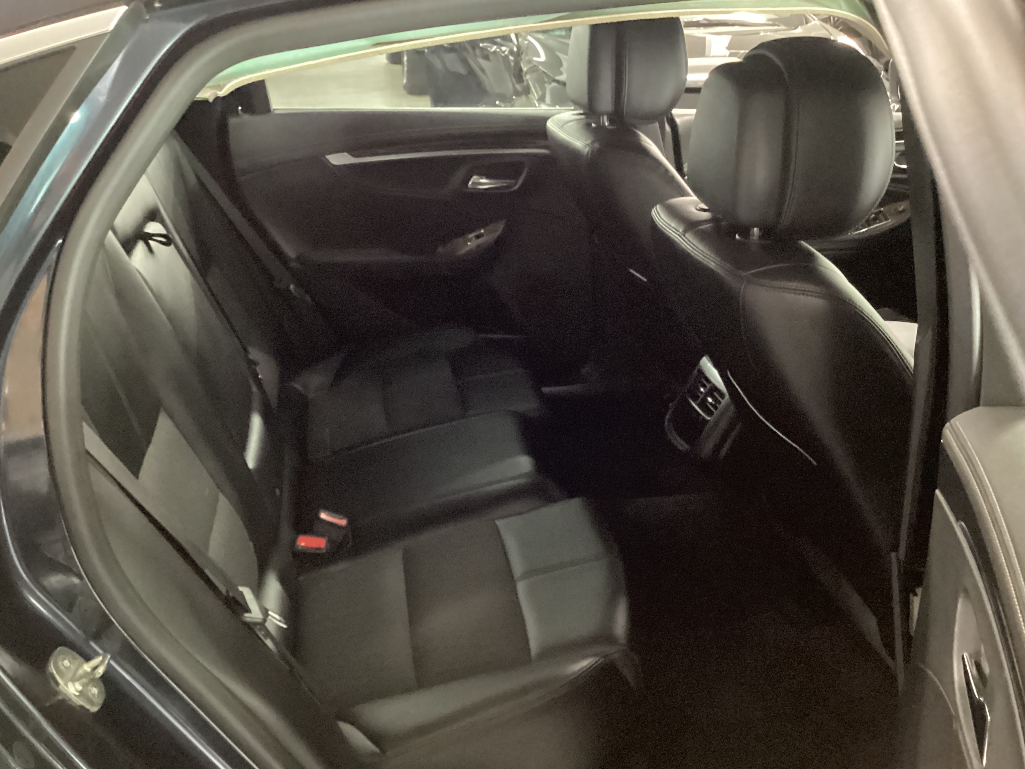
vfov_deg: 42.9
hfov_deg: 55.3
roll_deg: +0.2
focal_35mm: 33
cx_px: 498
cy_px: 408
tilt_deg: -27.0
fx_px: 977
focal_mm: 3.3
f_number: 2.4
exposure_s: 1/17
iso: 800
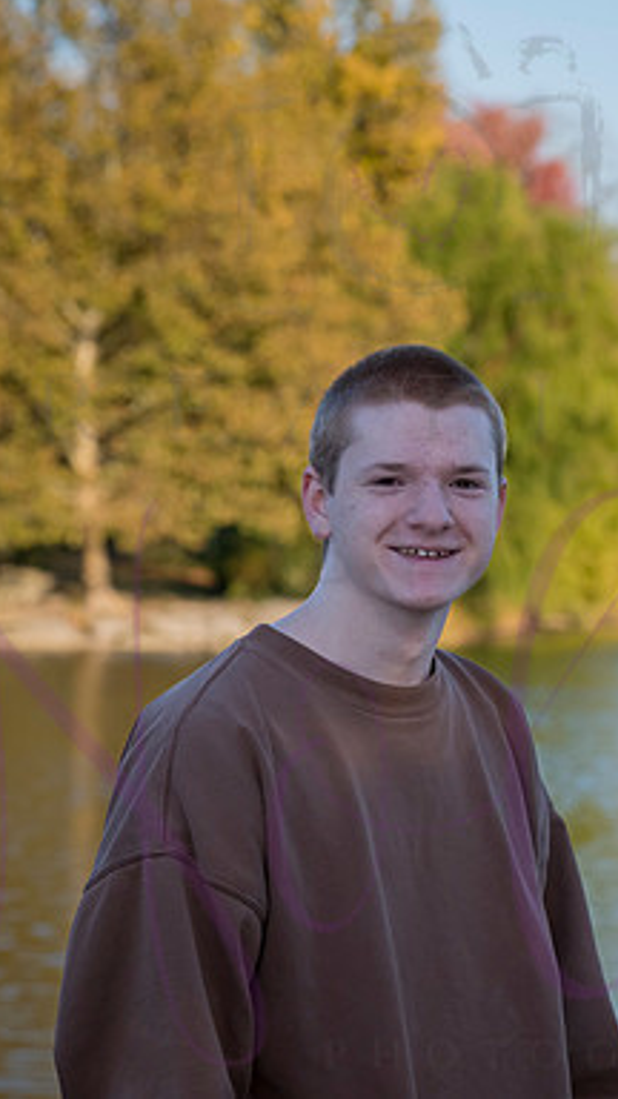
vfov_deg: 10.9
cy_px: 548
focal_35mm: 198
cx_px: 426
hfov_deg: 6.1
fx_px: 5768
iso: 400
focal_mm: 125
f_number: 9
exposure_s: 1/400
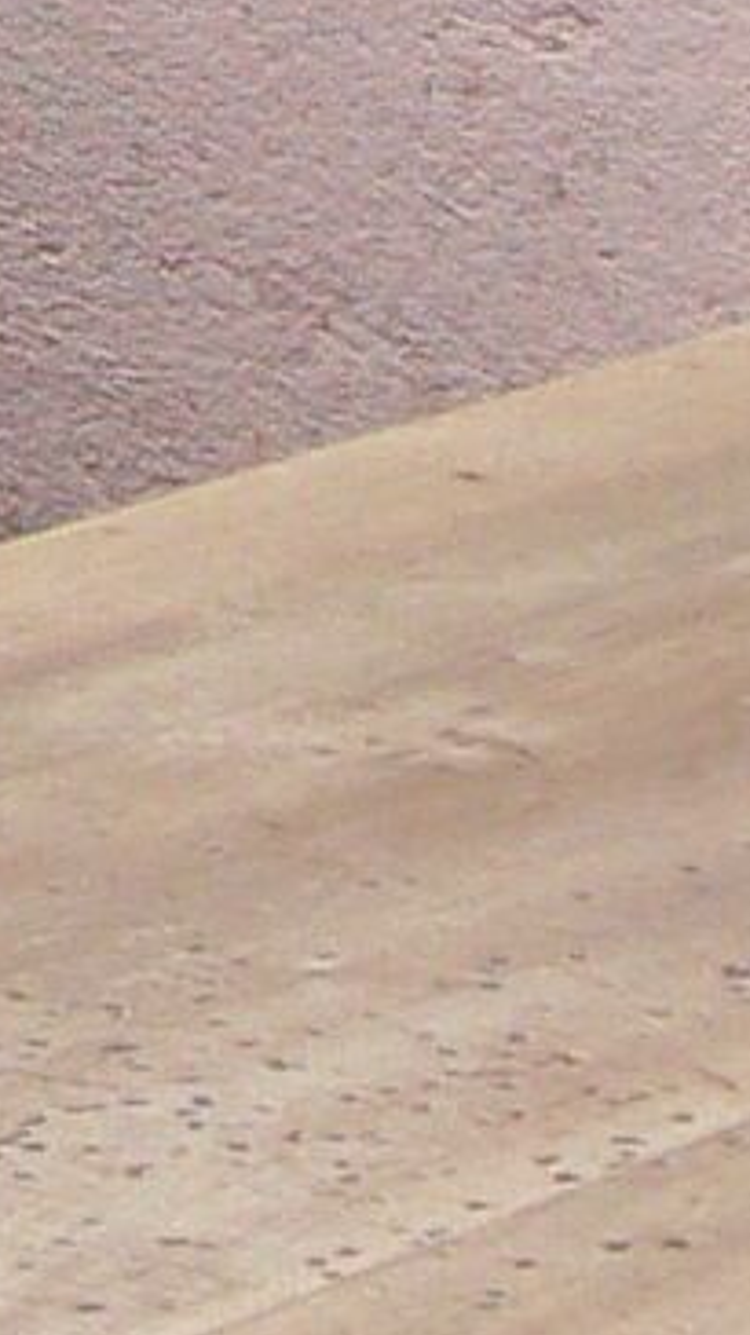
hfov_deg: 4.1
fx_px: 9734
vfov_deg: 7.5
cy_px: 2652
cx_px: 2945
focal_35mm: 275
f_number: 2.8
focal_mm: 6
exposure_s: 1/400
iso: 80
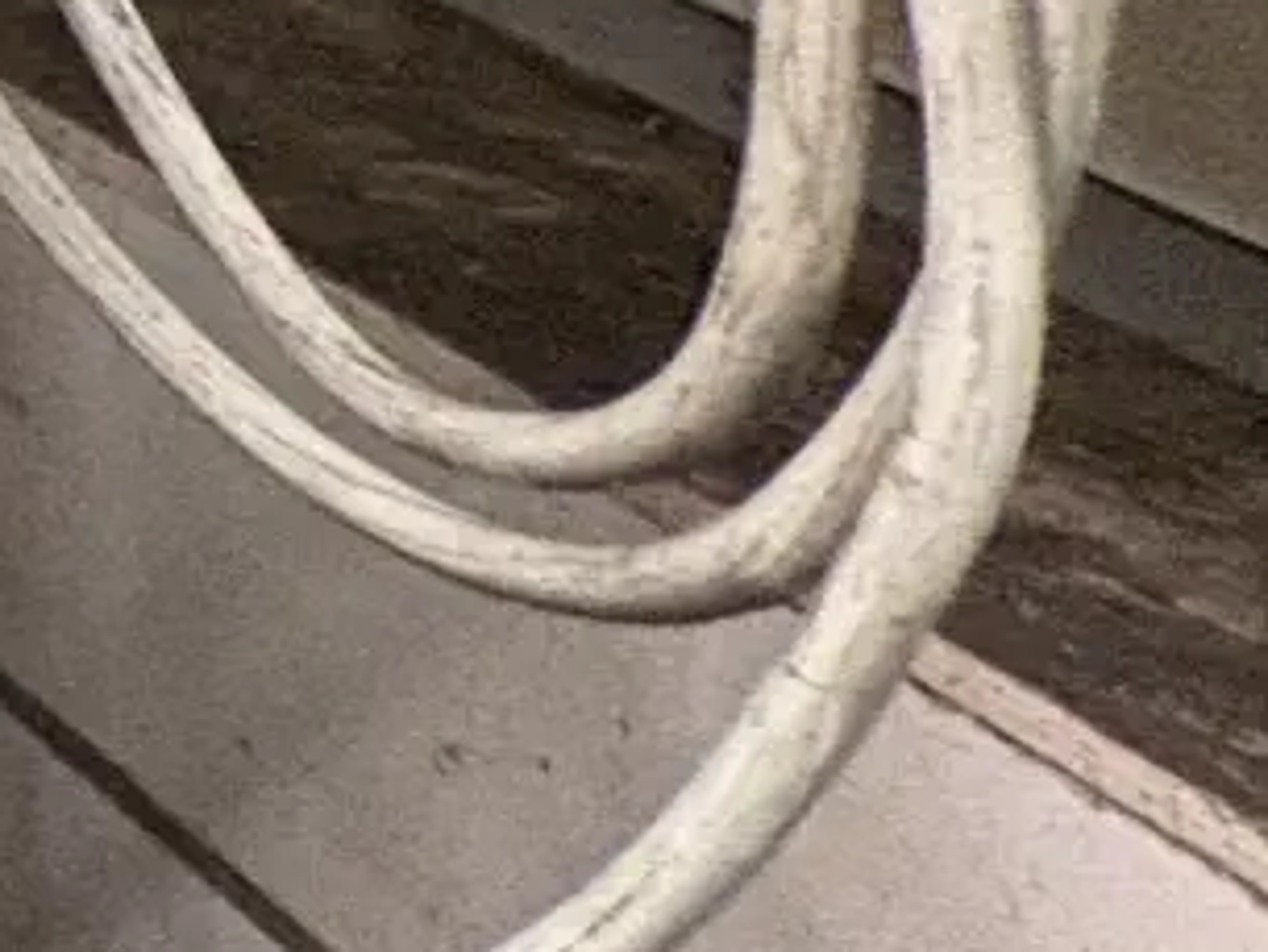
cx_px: -2686
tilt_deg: +1.7
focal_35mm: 88
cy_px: -1384
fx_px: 3225
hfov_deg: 11.0
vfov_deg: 12.7
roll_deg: +1.2
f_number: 2.2
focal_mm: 2.22
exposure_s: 1/50
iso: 640
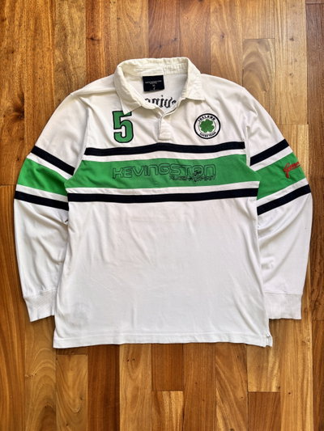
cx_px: 162
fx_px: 324
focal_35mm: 26
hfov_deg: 53.1
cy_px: 216
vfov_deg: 67.3
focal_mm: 5.96
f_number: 1.6
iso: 64
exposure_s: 1/121
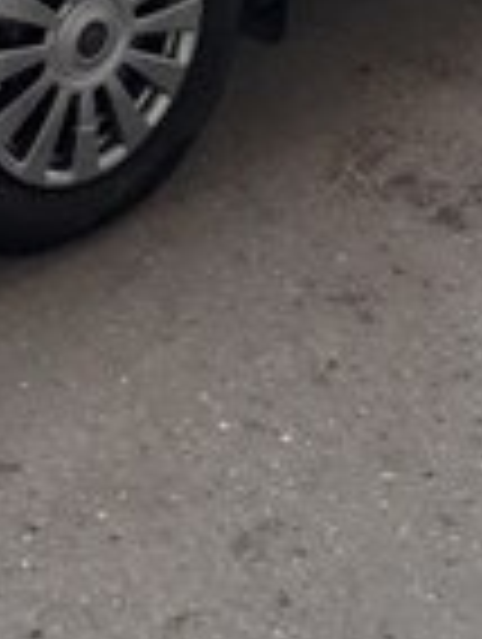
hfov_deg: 15.8
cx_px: 288
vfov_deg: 18.1
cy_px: -374
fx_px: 1740
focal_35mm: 94
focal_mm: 3.6
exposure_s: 1/50
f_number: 1.9
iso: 50
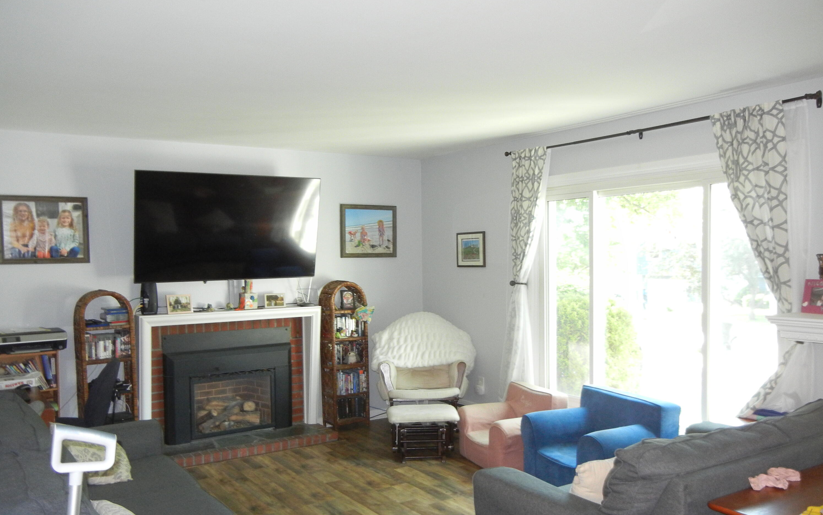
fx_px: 718
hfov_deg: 59.7
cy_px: 288
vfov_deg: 39.4
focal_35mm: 32
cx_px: 409
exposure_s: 1/30
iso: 504
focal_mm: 5.4
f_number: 3.5
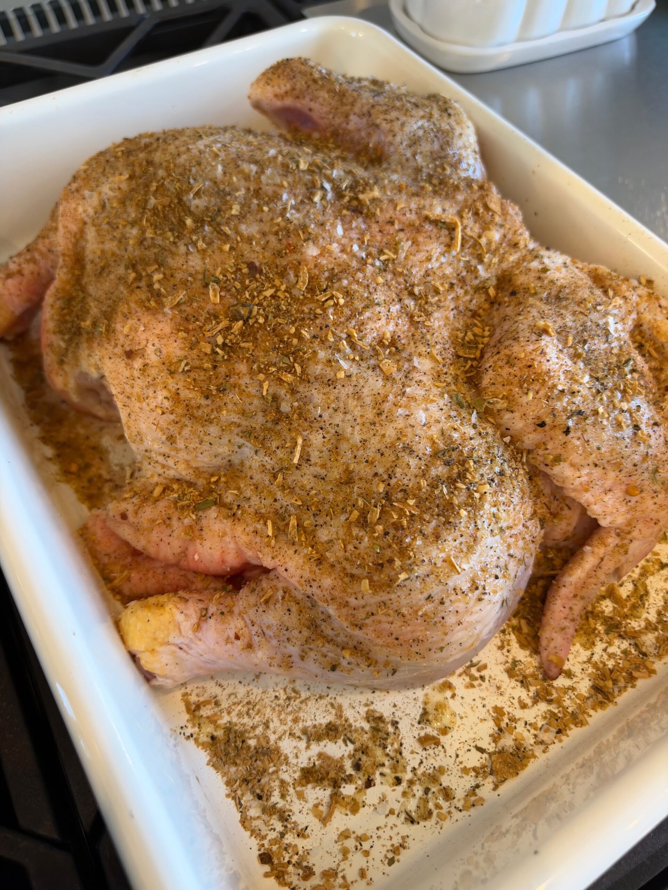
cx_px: 334
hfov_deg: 56.8
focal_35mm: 24
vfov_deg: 71.6
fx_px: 618
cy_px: 445
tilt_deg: -57.3
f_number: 1.8
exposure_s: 1/120
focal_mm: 6.93
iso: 200
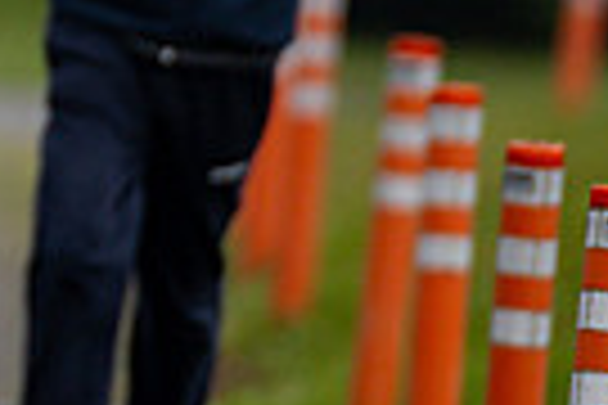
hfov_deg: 1.1
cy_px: -72
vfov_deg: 0.7
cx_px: -504
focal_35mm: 1939
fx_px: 32745
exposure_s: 1/1600
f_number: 2.8
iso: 360
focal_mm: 300
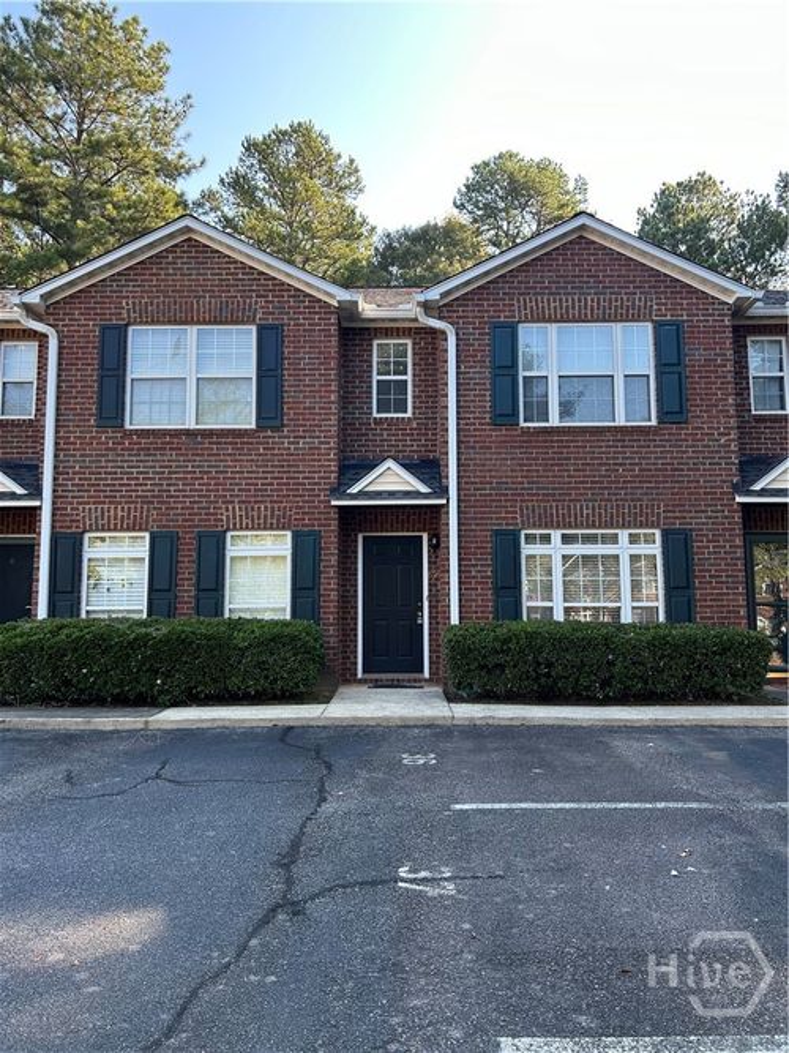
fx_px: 790
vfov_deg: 67.3
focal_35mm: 26
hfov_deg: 53.0
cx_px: 394
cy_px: 526
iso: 50
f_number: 1.5
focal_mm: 5.7
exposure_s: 1/355
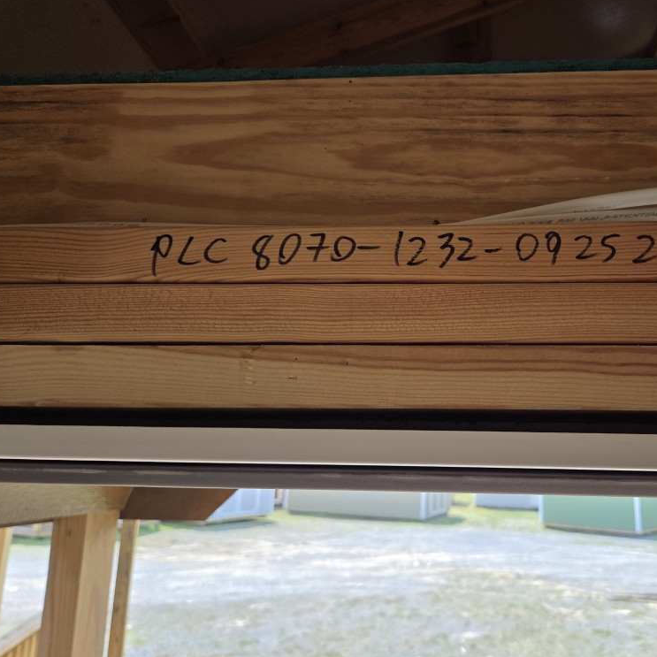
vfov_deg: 57.3
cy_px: 319
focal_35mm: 28
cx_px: 427
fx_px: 601
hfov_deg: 56.3
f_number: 1.8
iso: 80
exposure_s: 1/922
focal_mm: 5.4
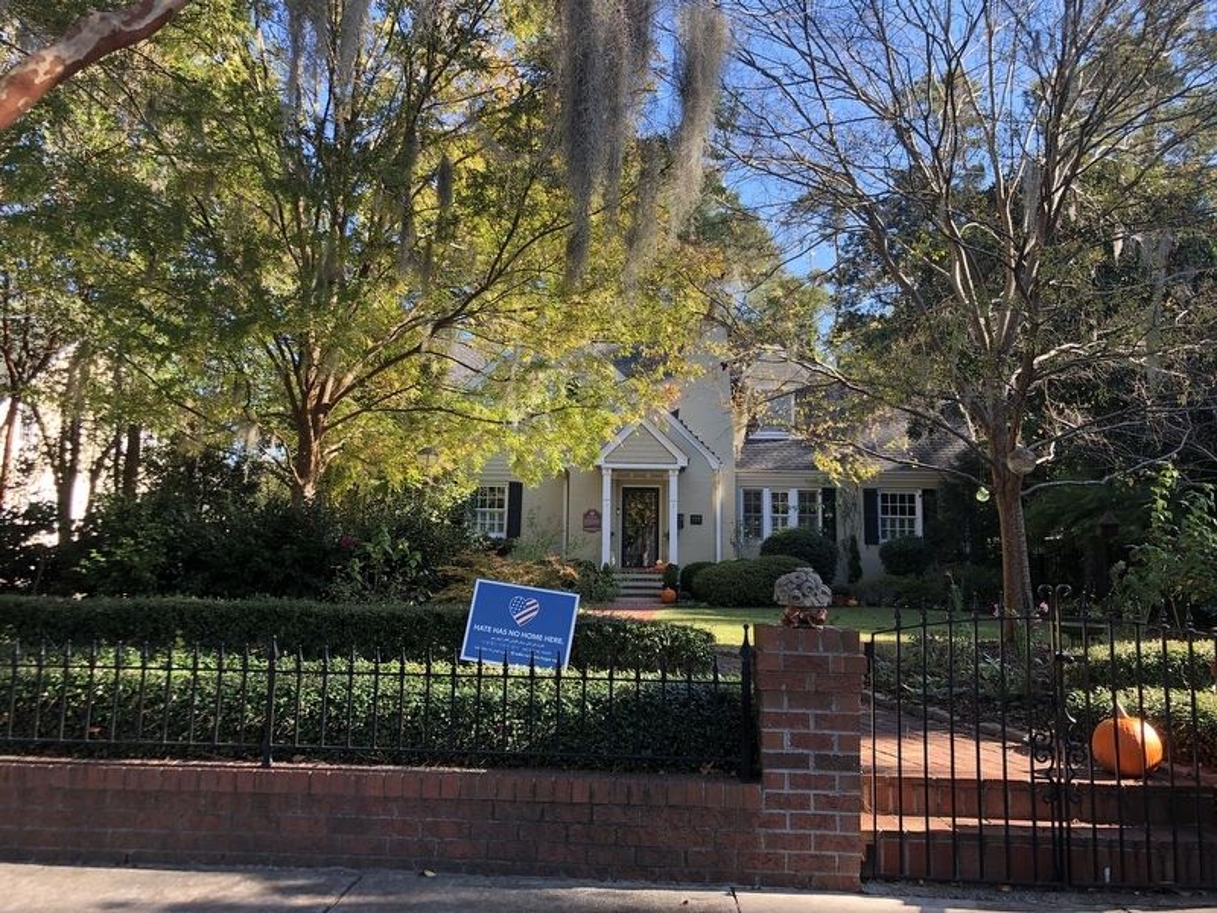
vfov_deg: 49.7
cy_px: 456
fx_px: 984
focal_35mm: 28
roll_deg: -0.6
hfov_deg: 63.4
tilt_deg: +7.2
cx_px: 608
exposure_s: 1/167
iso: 20
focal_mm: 4
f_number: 1.8
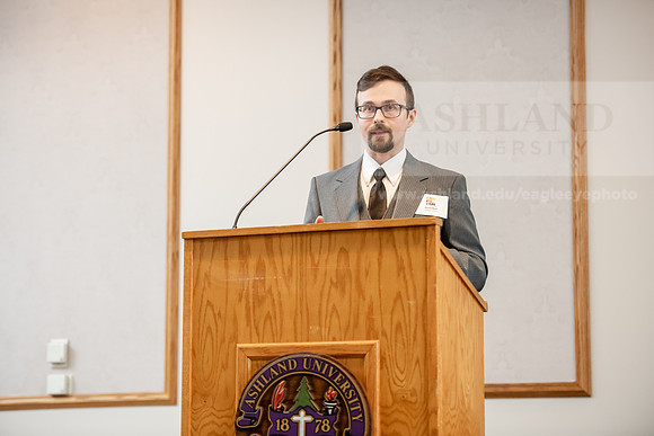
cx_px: 327
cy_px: 218
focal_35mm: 105
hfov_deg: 19.5
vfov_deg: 13.0
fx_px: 1908
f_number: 3.2
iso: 2000
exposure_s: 1/200
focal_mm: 105
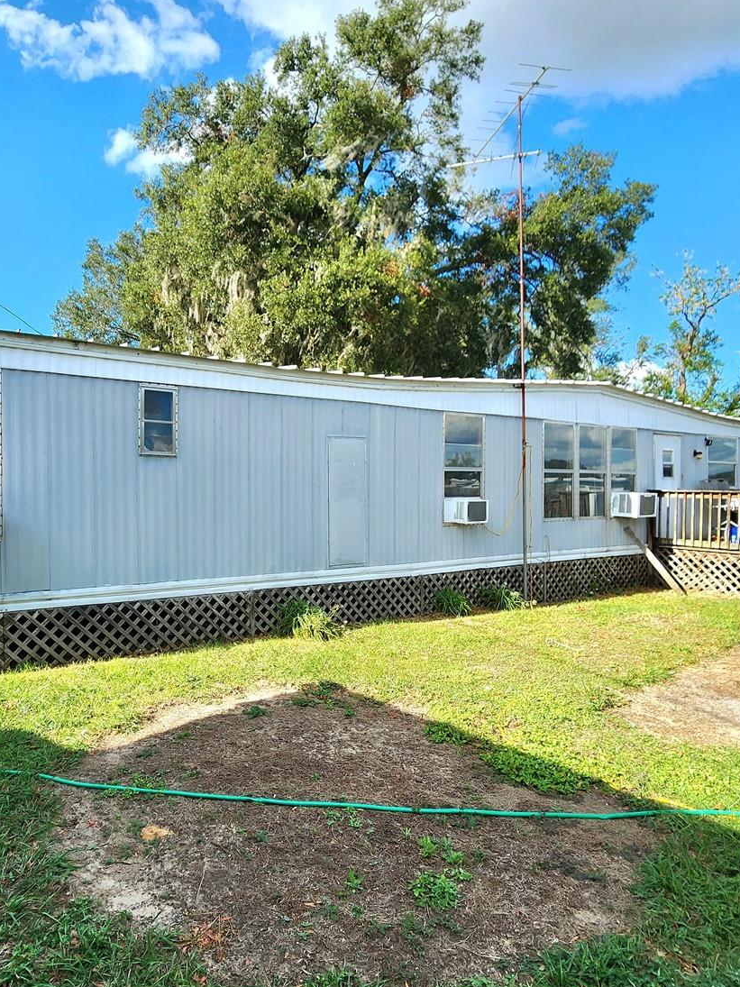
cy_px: 509
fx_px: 542
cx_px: 284
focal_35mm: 19
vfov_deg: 84.6
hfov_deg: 67.8
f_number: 2.2
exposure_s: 1/1000
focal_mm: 2.2
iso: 50
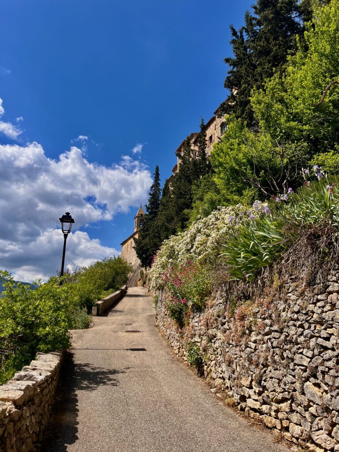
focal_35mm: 26
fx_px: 339
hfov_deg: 53.1
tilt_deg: +15.3
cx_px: 170
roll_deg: -1.6
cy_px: 226
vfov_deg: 67.3
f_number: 1.6
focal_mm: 5.1
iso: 50
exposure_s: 1/4149
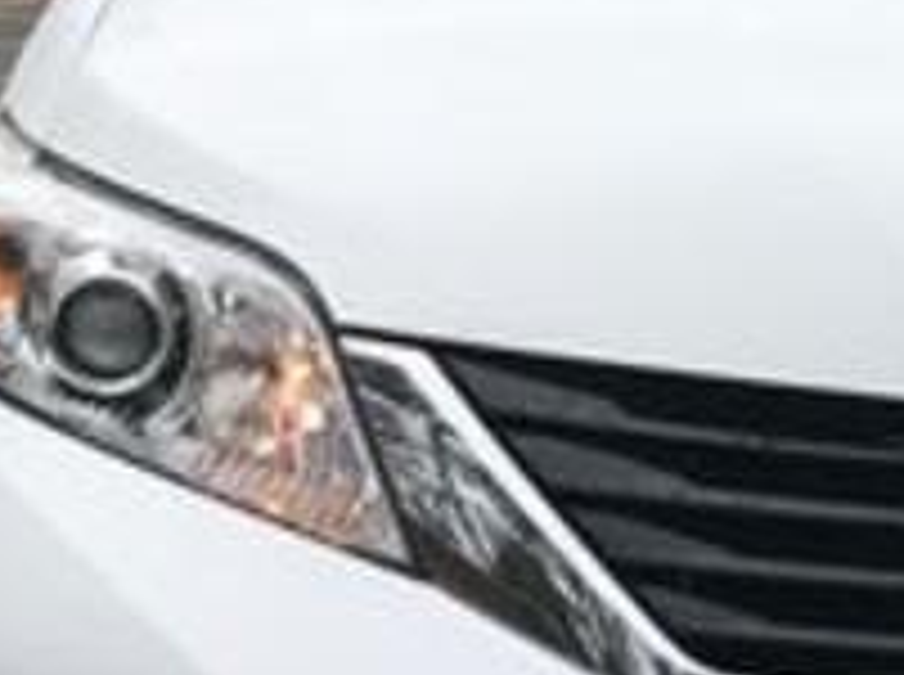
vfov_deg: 10.3
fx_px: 3728
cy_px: 400
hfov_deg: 13.3
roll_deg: +1.0
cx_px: 1174
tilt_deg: -5.9
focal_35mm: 143
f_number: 1.8
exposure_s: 1/2083
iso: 20
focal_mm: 3.99
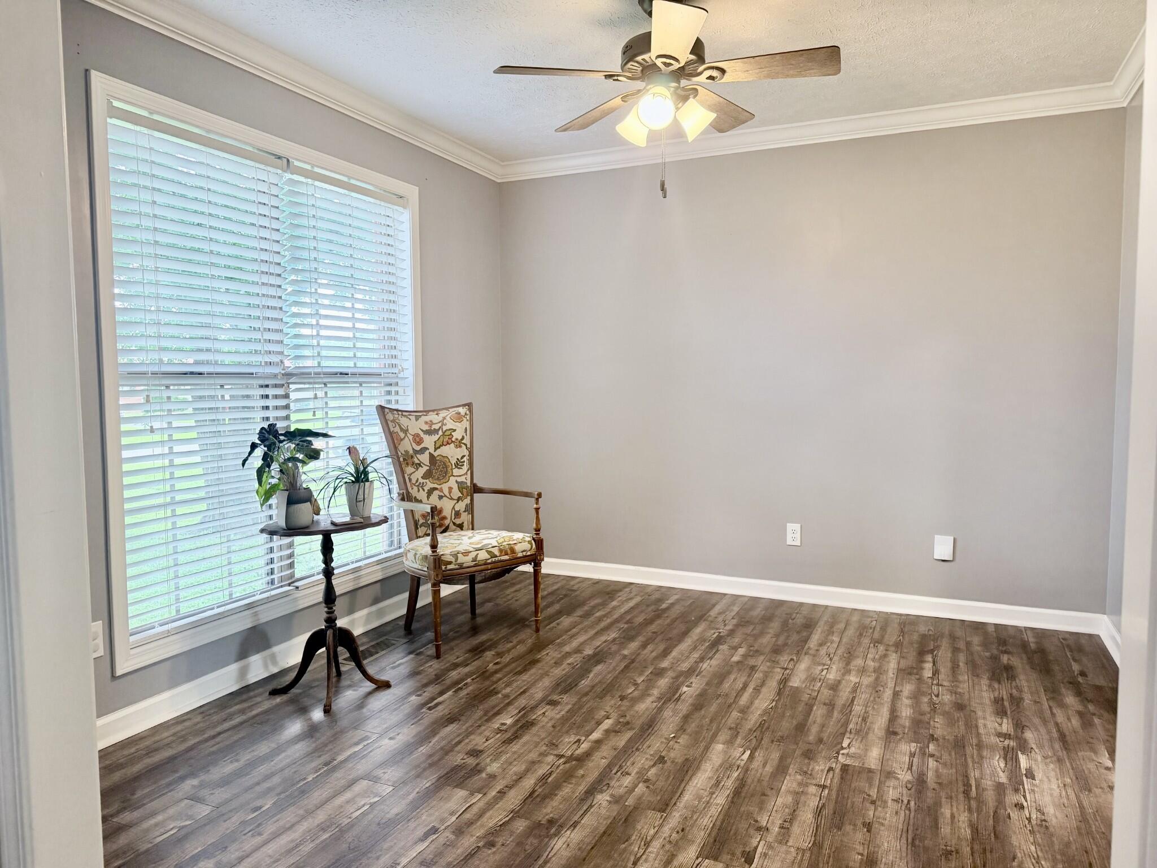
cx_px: 578
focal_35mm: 24
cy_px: 434
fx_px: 802
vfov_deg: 56.8
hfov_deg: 71.6
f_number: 1.78
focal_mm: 6.76
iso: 200
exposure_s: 1/120
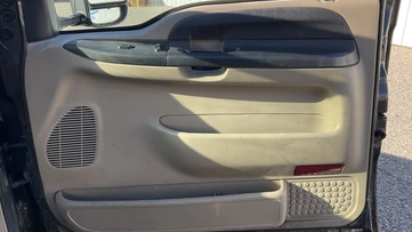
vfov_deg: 33.7
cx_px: 193
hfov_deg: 56.6
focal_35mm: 35
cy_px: 101
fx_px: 382
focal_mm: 3
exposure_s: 1/355
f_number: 1.8
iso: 25
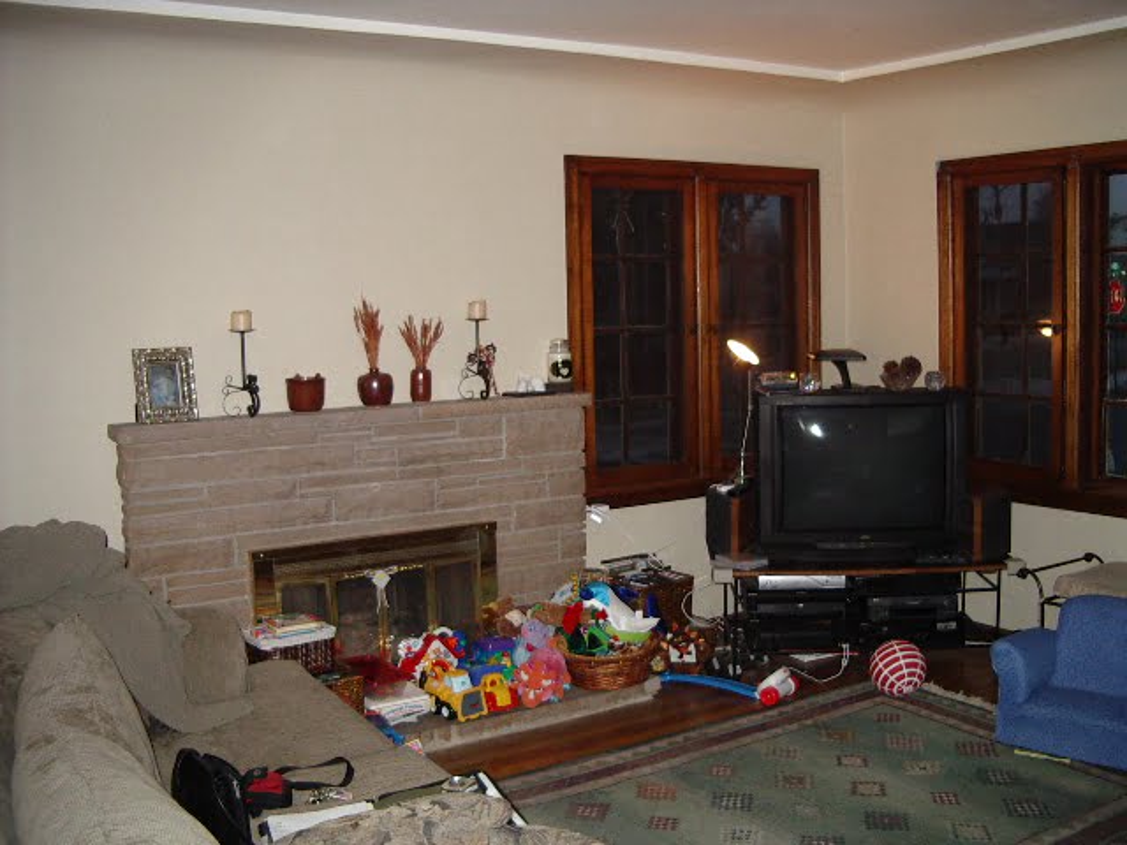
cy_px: 422
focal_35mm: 38
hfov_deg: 49.0
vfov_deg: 37.7
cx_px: 564
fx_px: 1237
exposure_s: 1/60
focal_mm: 5.8
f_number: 2.6
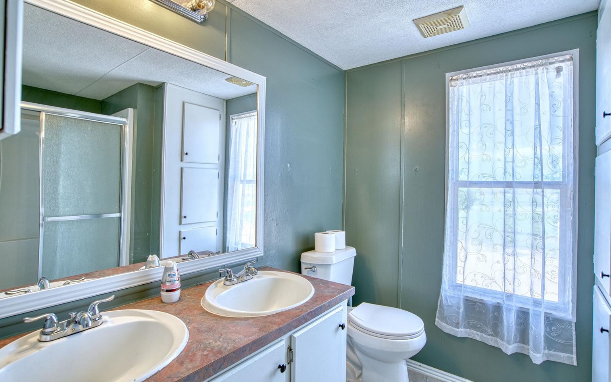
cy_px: 184
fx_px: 300
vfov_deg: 65.0
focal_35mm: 18
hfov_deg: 91.1
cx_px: 307
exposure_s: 1/200
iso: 500
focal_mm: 17
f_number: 4
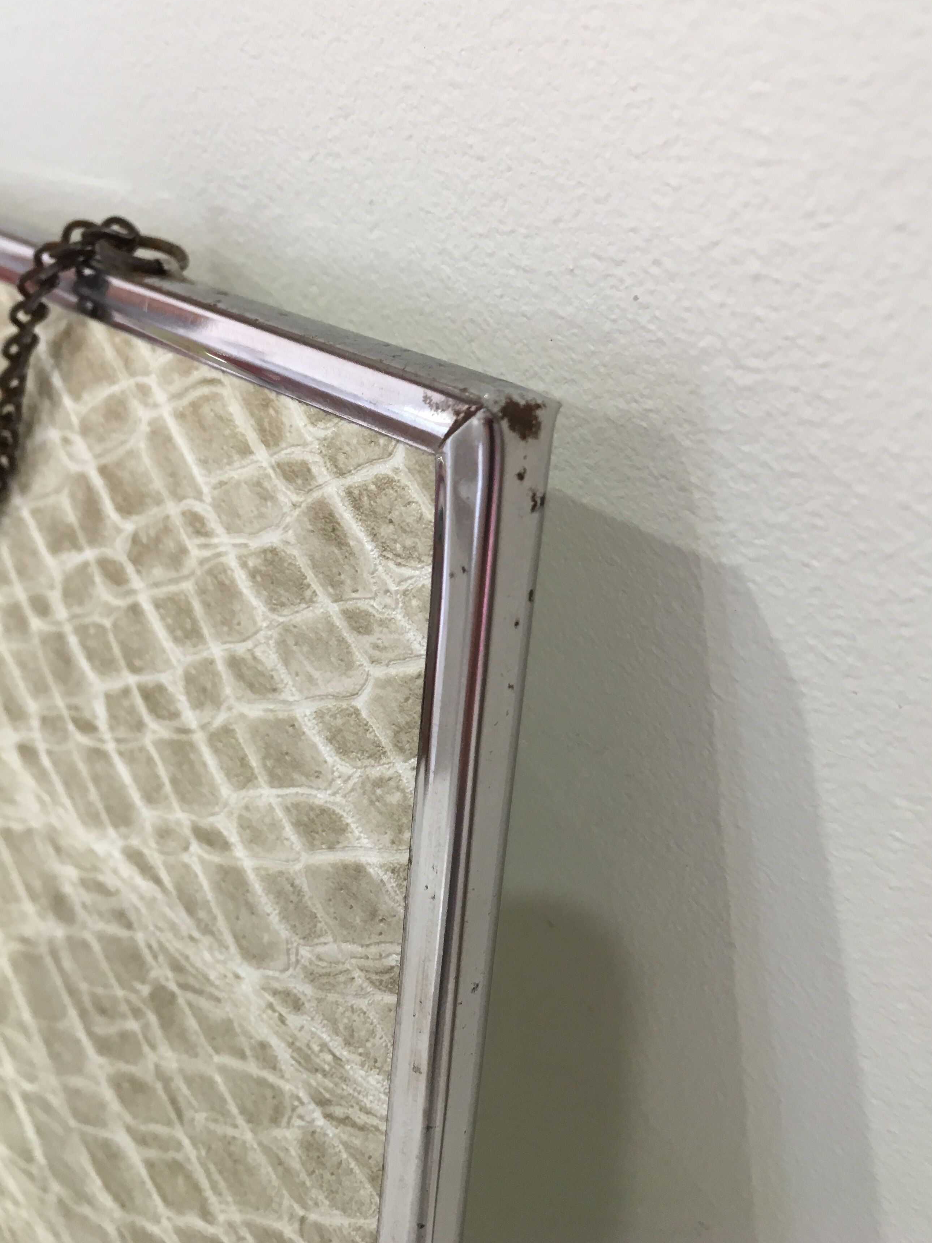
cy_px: 550
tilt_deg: -30.1
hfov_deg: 41.8
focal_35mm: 34
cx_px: 477
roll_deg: +6.5
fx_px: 1221
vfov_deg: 53.8
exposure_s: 1/33
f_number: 2.2
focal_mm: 4.15
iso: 80
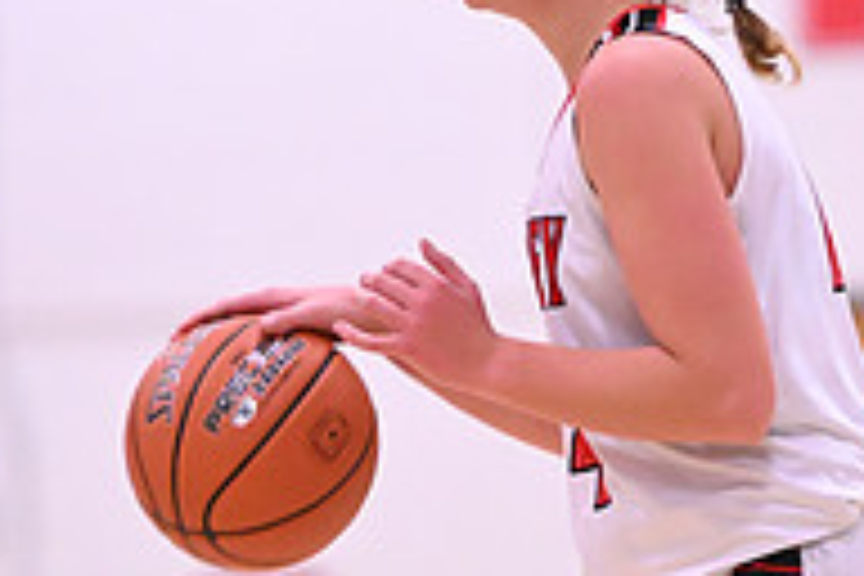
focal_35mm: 529
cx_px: 612
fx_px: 12695
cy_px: 344
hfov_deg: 3.9
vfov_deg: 2.6
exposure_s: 1/640
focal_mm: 175
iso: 8000
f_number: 2.8
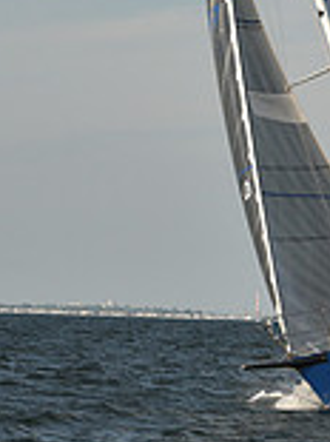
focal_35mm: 332
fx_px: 4226
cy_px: -106
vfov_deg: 5.9
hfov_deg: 4.5
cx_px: 337
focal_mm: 92
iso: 250
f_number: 5.6
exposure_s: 1/640
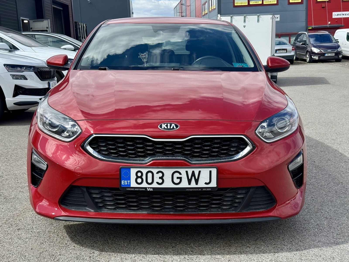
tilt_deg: -9.5
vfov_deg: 30.3
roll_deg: +1.8
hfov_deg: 39.7
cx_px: 174
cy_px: 131
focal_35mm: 48
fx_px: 484
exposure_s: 1/4329
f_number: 1.78
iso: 64
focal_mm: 6.76
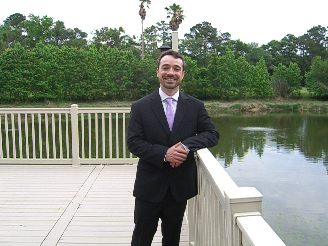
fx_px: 360
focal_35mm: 38
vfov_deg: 37.7
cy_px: 123
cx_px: 164
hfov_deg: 49.0
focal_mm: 7.9
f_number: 8
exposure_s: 1/250
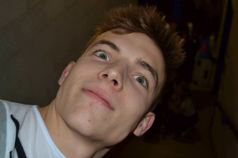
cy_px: 79
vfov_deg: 31.9
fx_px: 278
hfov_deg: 46.4
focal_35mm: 42
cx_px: 119
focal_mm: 28
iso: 560
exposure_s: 1/60
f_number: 4.5
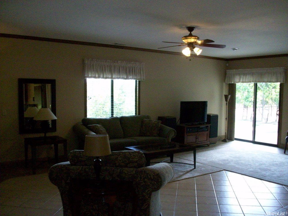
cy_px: 108
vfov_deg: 41.8
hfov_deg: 54.0
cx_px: 144
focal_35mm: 34
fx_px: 283
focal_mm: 5.7
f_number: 2.8
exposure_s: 1/60
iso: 320
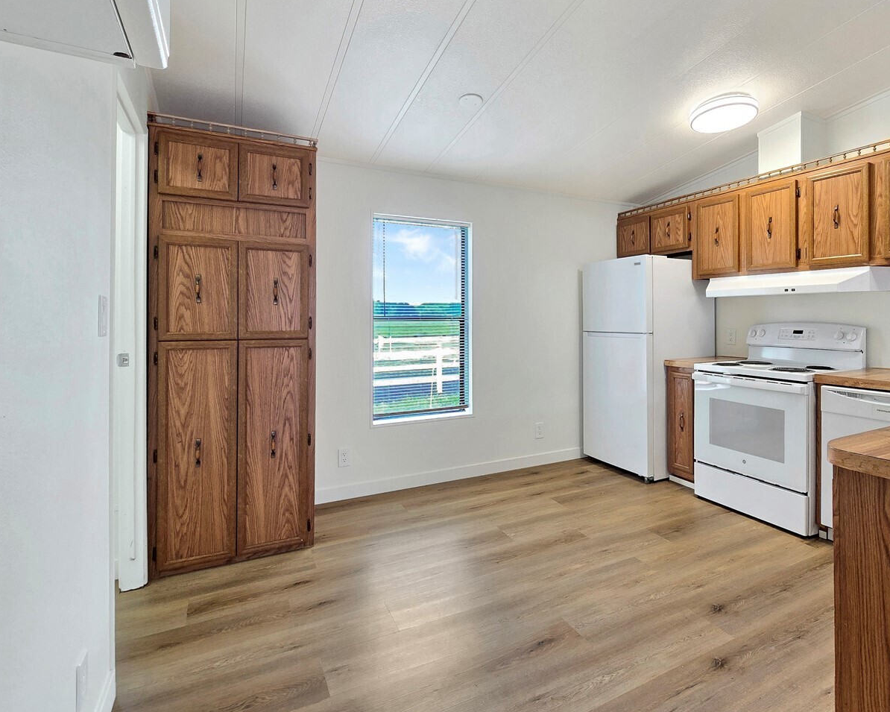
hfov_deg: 88.9
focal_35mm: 17
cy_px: 330
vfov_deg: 76.9
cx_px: 515
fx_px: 448
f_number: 2.2
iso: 80
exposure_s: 1/60
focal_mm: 2.2
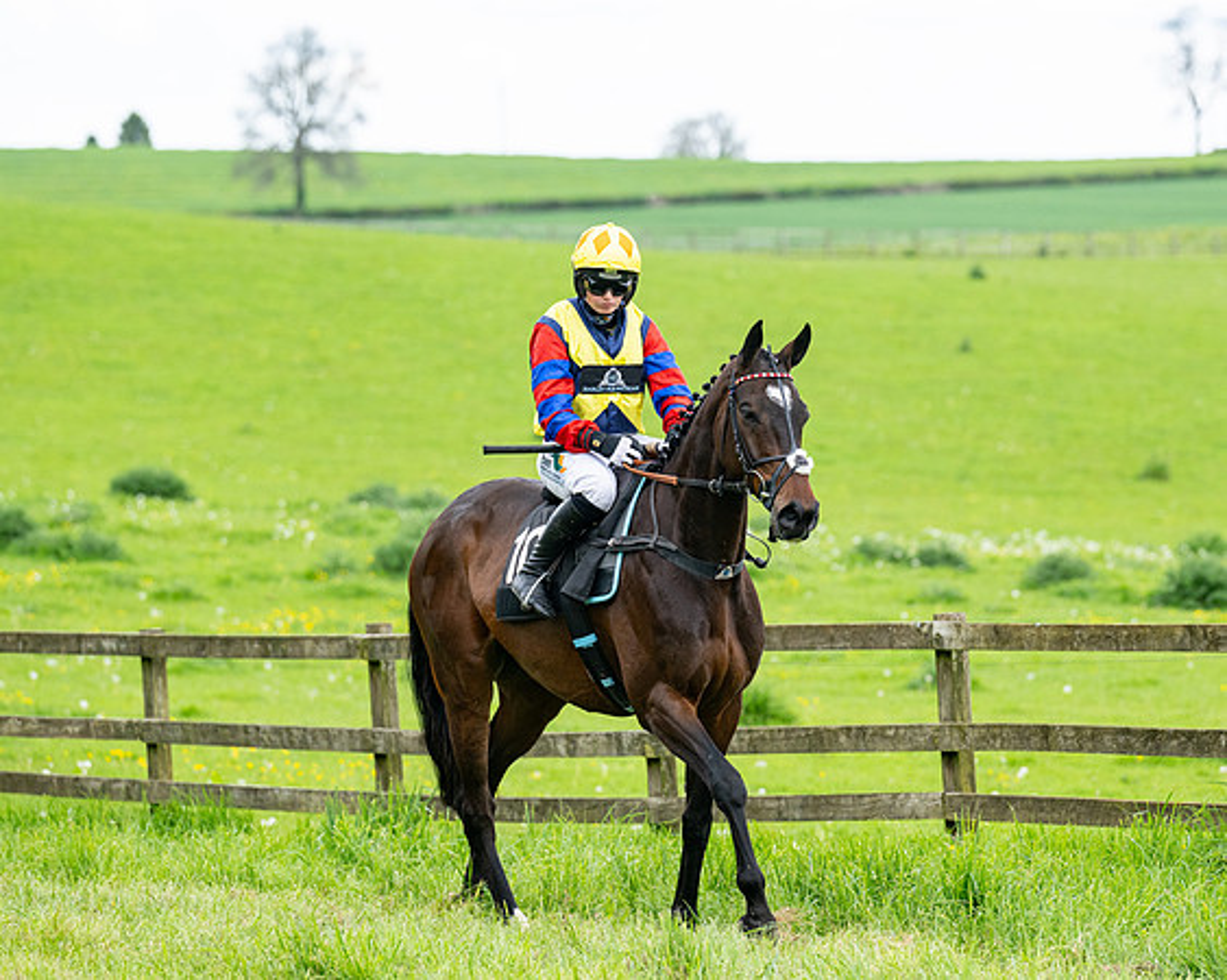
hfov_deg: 8.1
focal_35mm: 238
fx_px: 8653
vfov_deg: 6.5
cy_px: 455
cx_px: 710
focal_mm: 185
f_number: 5
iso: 400
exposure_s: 1/1000
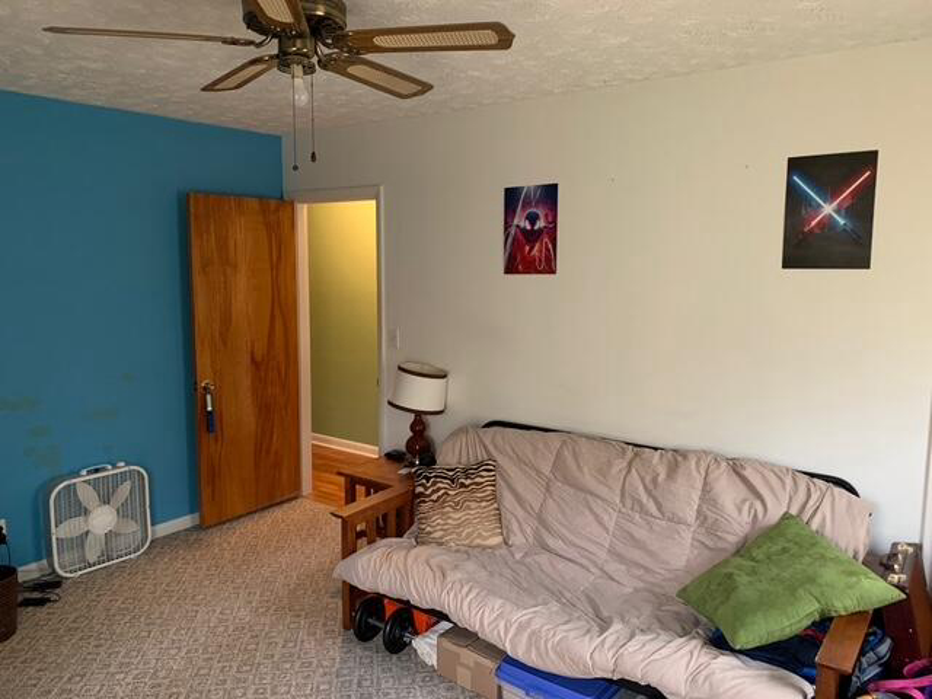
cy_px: 350
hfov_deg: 67.3
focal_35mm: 26
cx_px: 466
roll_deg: +0.0
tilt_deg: -7.1
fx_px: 700
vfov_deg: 53.1
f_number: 1.8
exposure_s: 1/30
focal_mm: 4.25
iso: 320
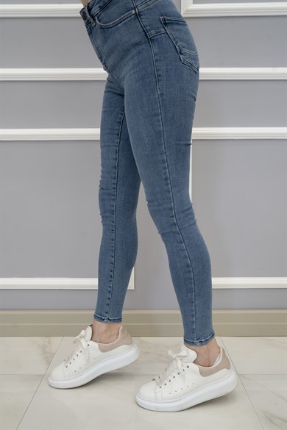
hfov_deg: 42.3
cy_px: 215
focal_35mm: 31
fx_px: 371
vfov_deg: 60.3
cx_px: 144
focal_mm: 31
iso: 800
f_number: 7.1
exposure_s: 1/60
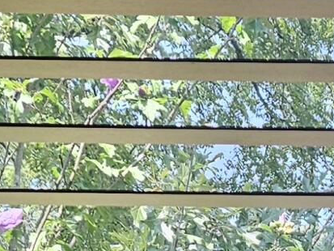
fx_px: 1612
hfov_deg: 11.1
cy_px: 735
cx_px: 576
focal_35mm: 167
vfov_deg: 7.8
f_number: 1.8
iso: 40
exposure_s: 1/120
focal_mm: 5.4
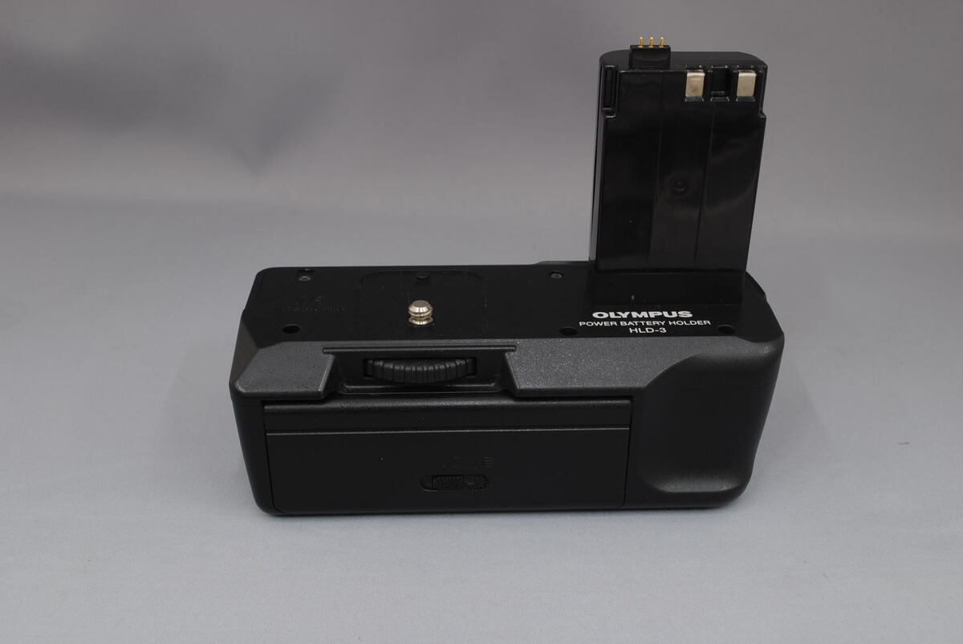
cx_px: 482
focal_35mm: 39
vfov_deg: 34.3
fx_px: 1044
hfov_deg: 49.5
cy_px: 322
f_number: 10
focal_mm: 26
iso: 100
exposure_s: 1/3
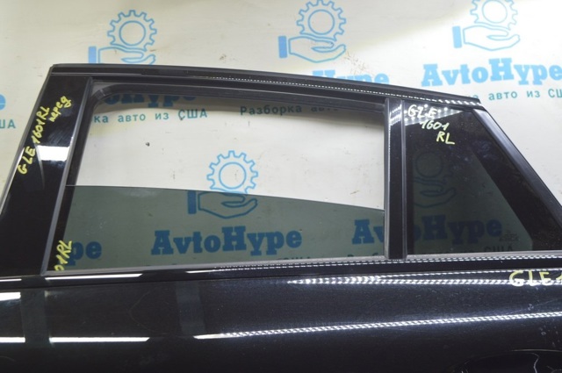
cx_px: 281
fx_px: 725
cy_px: 186
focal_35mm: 46
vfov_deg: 28.9
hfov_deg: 42.4
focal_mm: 31
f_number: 5.6
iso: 400
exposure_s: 1/20
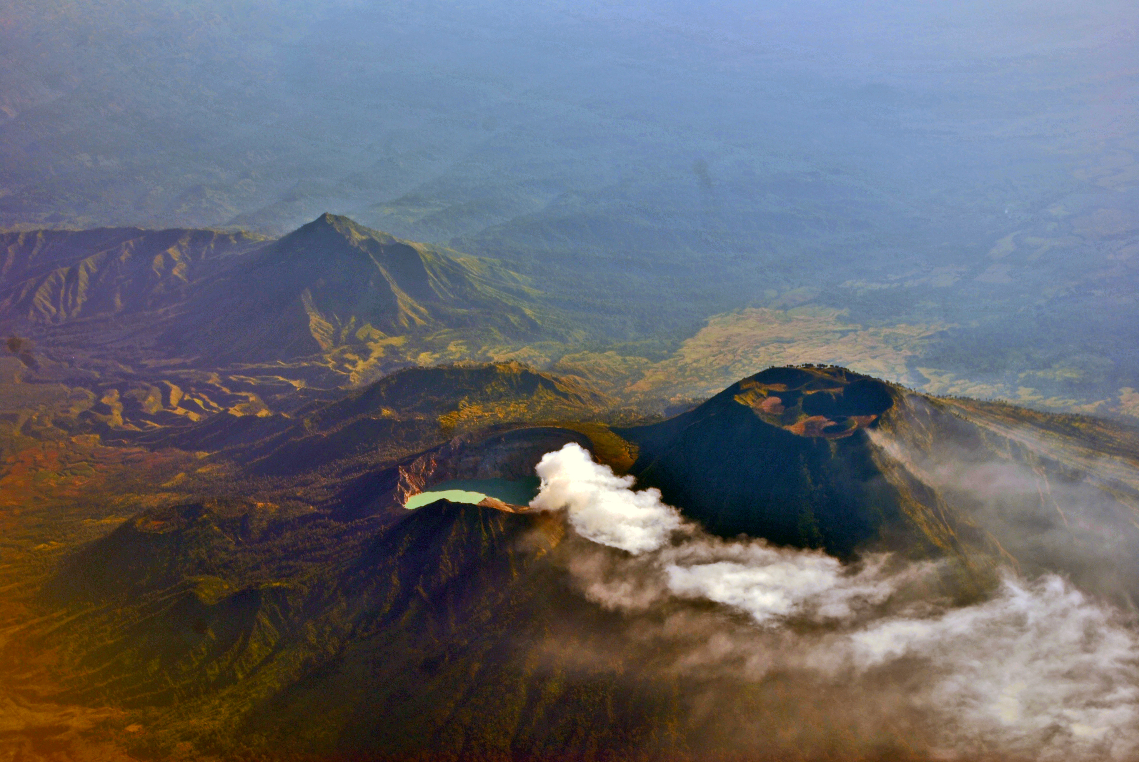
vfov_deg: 16.6
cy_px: 381
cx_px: 570
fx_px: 2613
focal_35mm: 82
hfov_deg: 24.6
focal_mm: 55
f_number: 7.1
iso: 100
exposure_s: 1/200
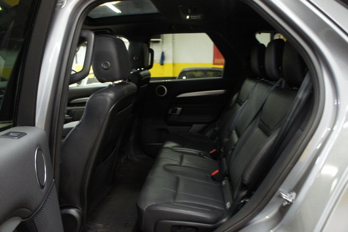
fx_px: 261
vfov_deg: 47.9
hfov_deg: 67.4
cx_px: 174
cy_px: 116
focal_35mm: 27
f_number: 3.5
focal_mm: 18
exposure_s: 1/30
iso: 1250
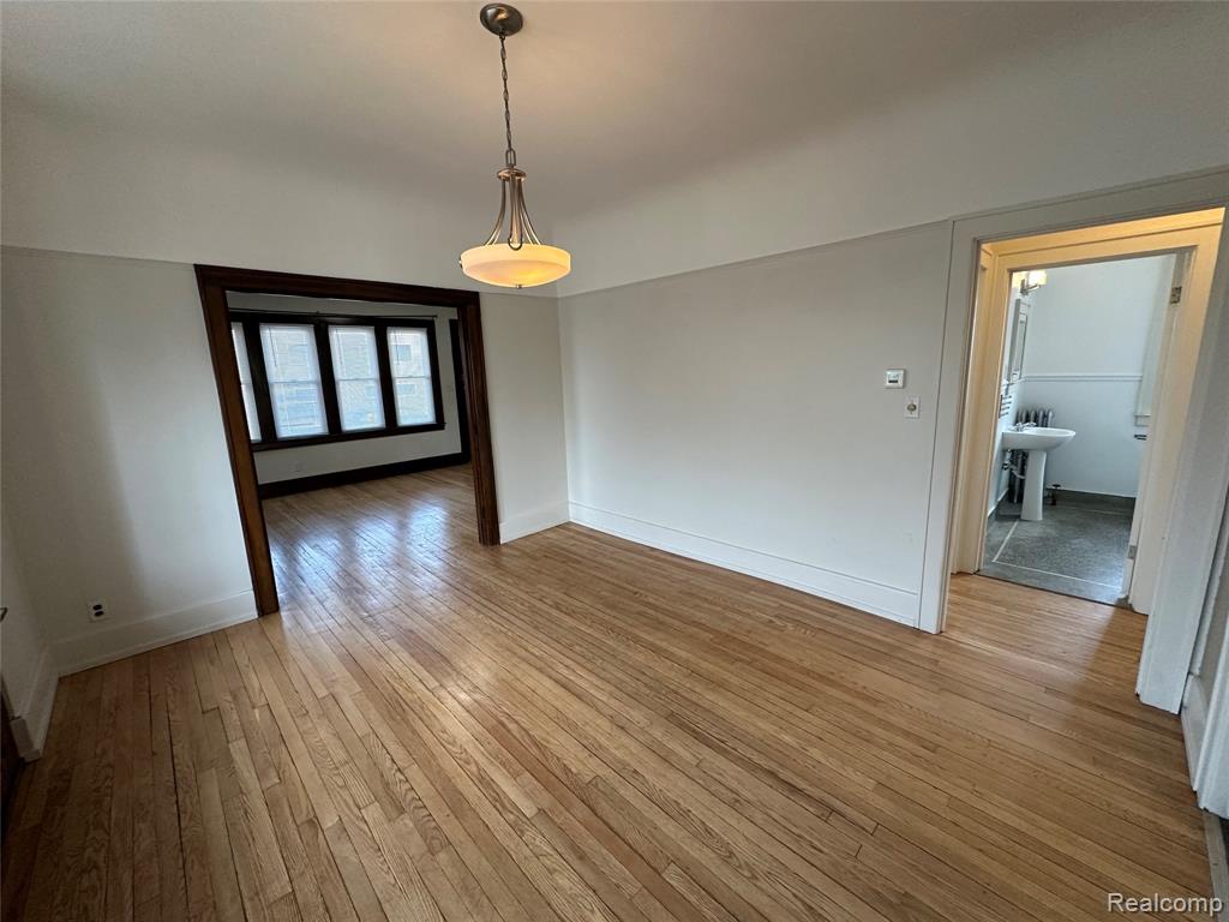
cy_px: 461
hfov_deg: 102.1
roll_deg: +1.4
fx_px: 497
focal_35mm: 14
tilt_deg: -10.6
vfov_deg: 85.7
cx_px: 614
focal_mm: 2.22
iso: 250
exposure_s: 1/120
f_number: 2.2
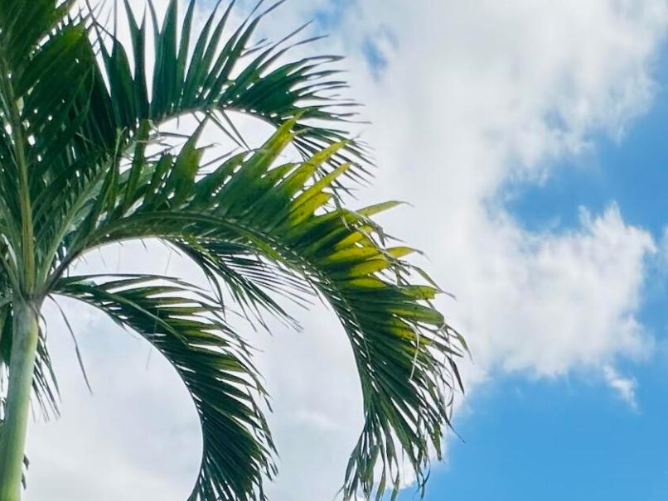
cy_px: 799
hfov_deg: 34.4
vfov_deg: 22.5
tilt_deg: +5.9
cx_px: 683
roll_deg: -0.7
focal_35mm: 50
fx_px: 965
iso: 40
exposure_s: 1/1182
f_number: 2.2
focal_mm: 2.22
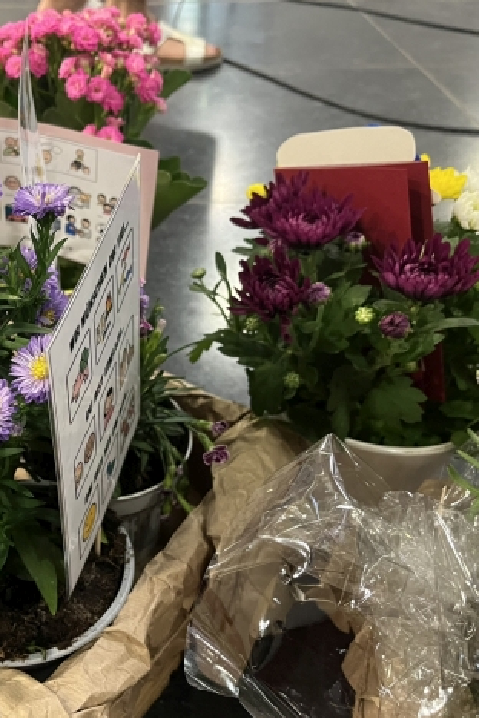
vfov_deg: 51.9
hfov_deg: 34.1
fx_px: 738
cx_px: 55
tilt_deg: -36.8
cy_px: 367
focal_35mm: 37
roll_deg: +1.6
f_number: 1.6
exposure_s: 1/50
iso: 400
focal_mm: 5.1
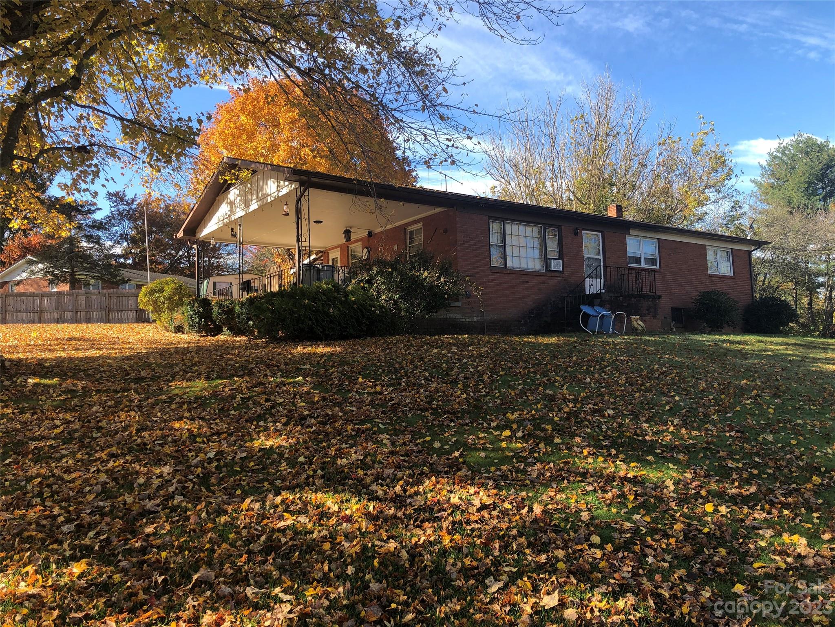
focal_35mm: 28
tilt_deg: +6.2
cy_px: 314
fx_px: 675
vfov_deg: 49.7
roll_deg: +0.0
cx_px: 418
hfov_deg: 63.4
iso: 20
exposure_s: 1/426
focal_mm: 3.99
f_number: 1.8
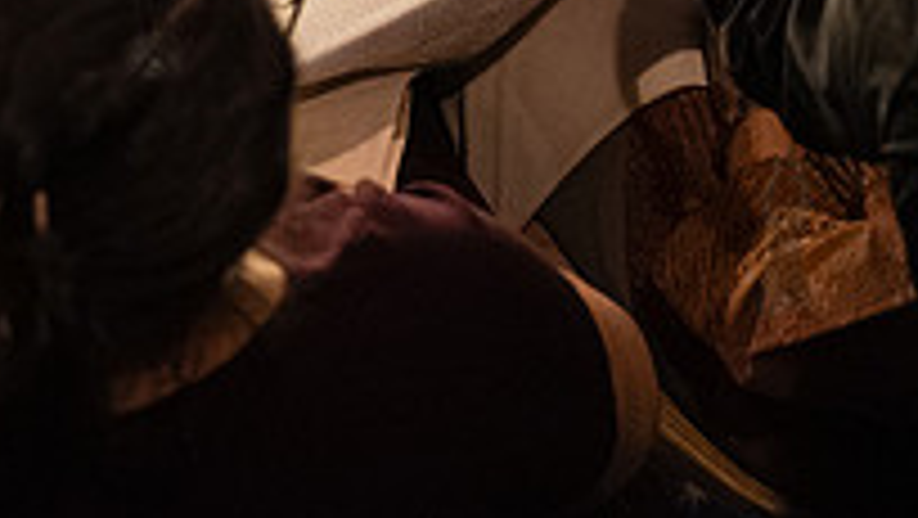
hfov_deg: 8.3
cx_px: 607
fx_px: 6357
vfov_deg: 4.6
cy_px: -329
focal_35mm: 261
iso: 12800
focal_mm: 74
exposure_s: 1/160
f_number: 2.8
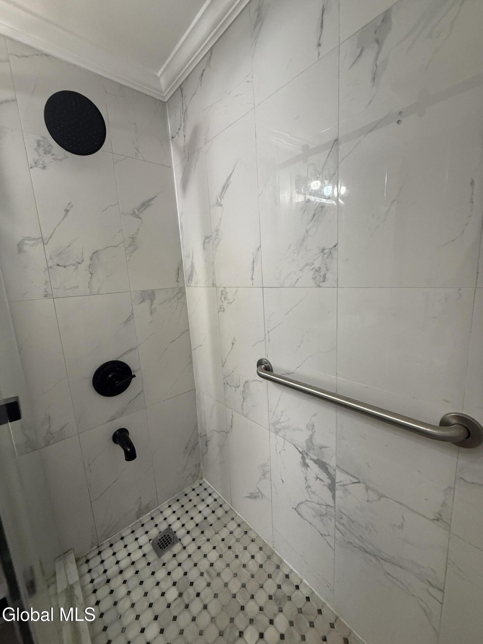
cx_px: 242
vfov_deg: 102.1
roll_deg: +2.9
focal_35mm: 14
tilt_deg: -10.2
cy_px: 322
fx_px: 260
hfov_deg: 85.7
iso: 250
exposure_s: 1/120
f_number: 2.2
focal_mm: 2.22
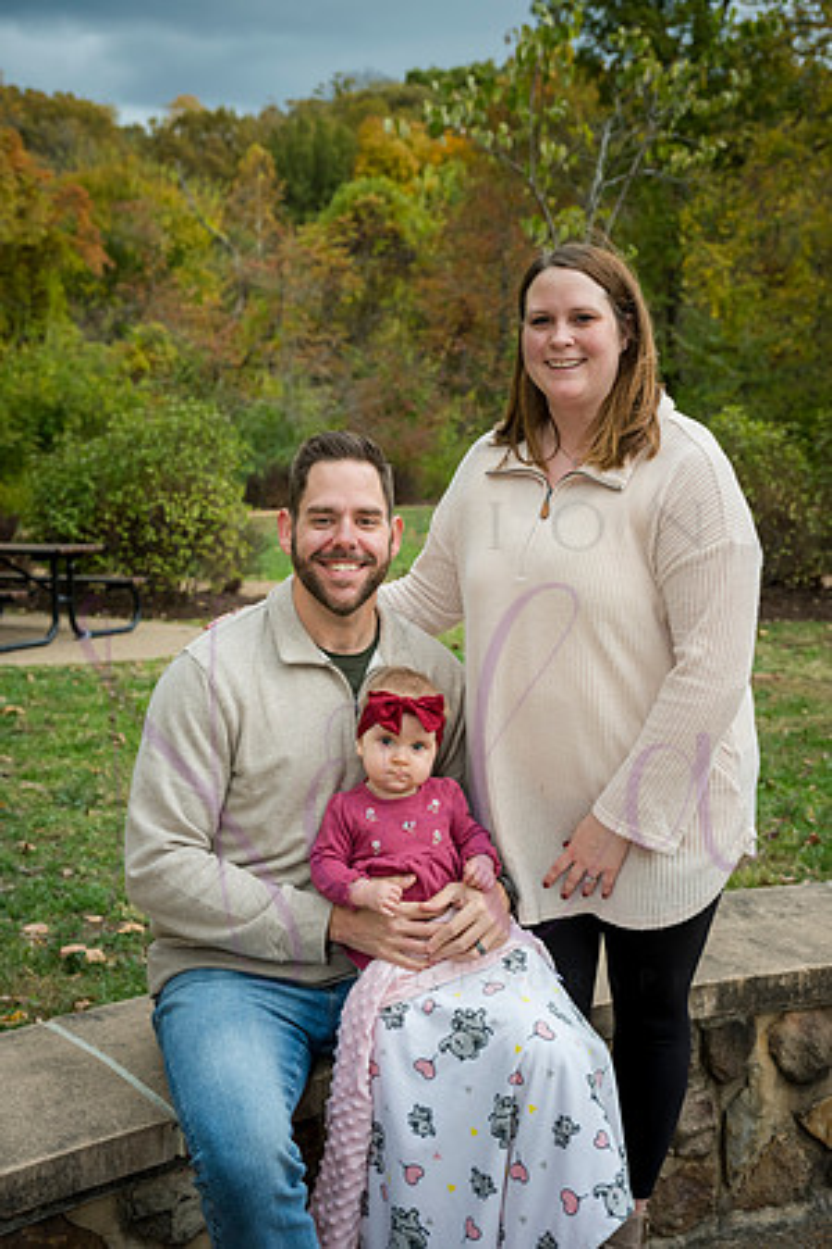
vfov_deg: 44.5
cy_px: 624
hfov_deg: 30.5
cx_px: 416
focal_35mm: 44
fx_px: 1525
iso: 400
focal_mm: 44
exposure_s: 1/500
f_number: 4.5
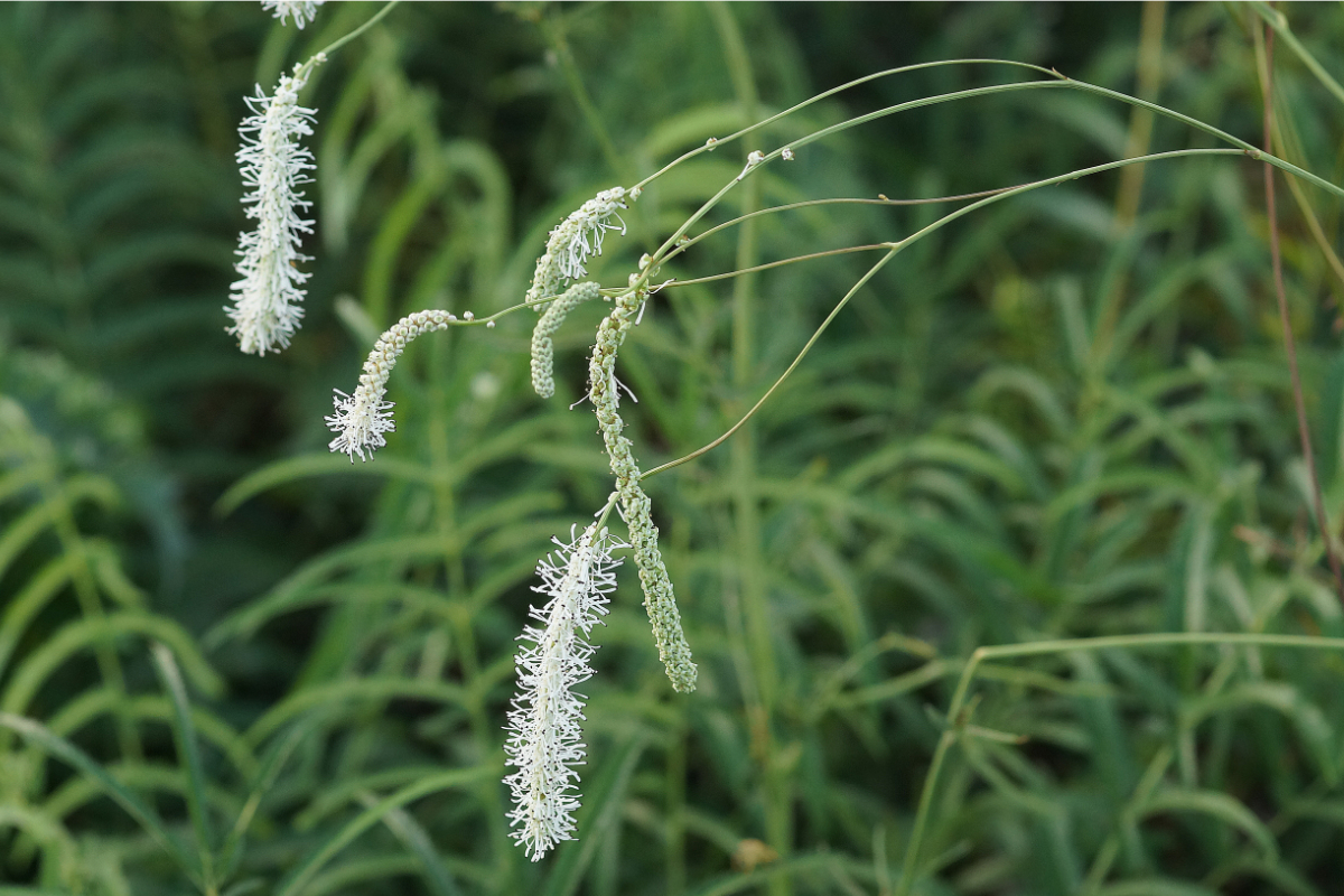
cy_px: 448
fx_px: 5600
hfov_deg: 13.7
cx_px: 672
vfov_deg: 9.1
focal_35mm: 150
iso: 640
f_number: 5.6
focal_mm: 100
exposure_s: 1/160
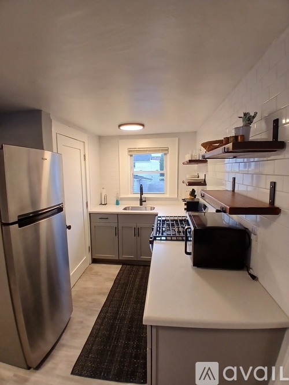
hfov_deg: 74.7
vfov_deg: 91.0
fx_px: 189
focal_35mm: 17
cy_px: 192
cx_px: 144
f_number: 2.2
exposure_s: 1/40
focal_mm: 1.4
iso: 100
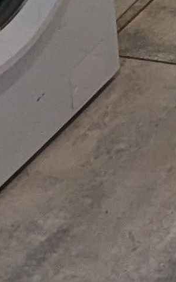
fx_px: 1120
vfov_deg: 10.8
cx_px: 591
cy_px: -505
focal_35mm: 146
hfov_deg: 7.5
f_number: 2.2
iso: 93
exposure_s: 1/50
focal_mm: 2.35
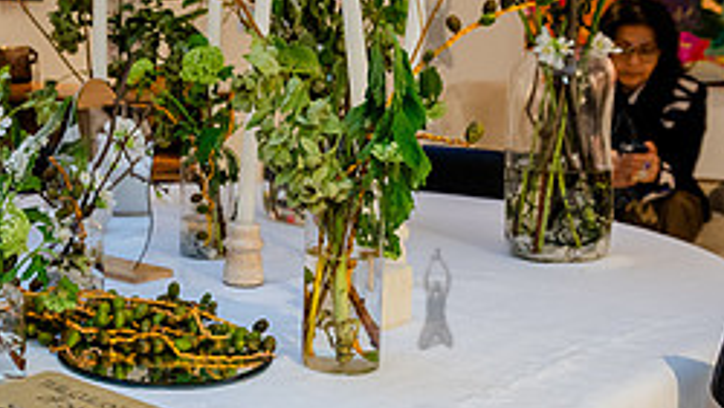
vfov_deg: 20.4
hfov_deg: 33.4
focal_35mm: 59
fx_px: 1133
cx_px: 61
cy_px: 158
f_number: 4.5
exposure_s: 1/250
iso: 1600
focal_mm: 24
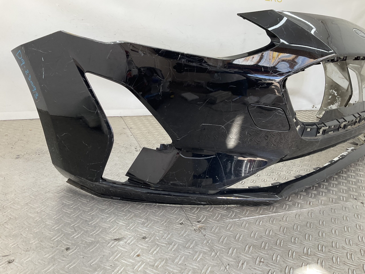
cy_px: 137
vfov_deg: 48.2
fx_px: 306
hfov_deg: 61.7
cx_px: 182
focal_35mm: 29
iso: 20
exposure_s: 1/100
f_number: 1.8
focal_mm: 3
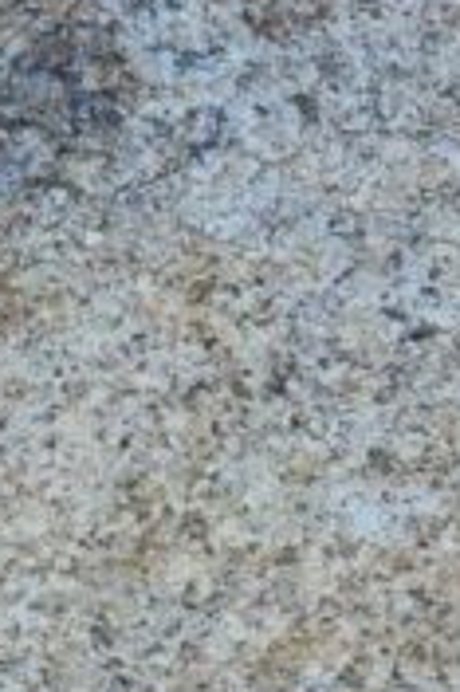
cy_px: -582
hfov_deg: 7.2
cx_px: -1408
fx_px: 2669
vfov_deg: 13.2
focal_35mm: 139
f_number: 1.8
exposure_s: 1/200
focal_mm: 5.56
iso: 100
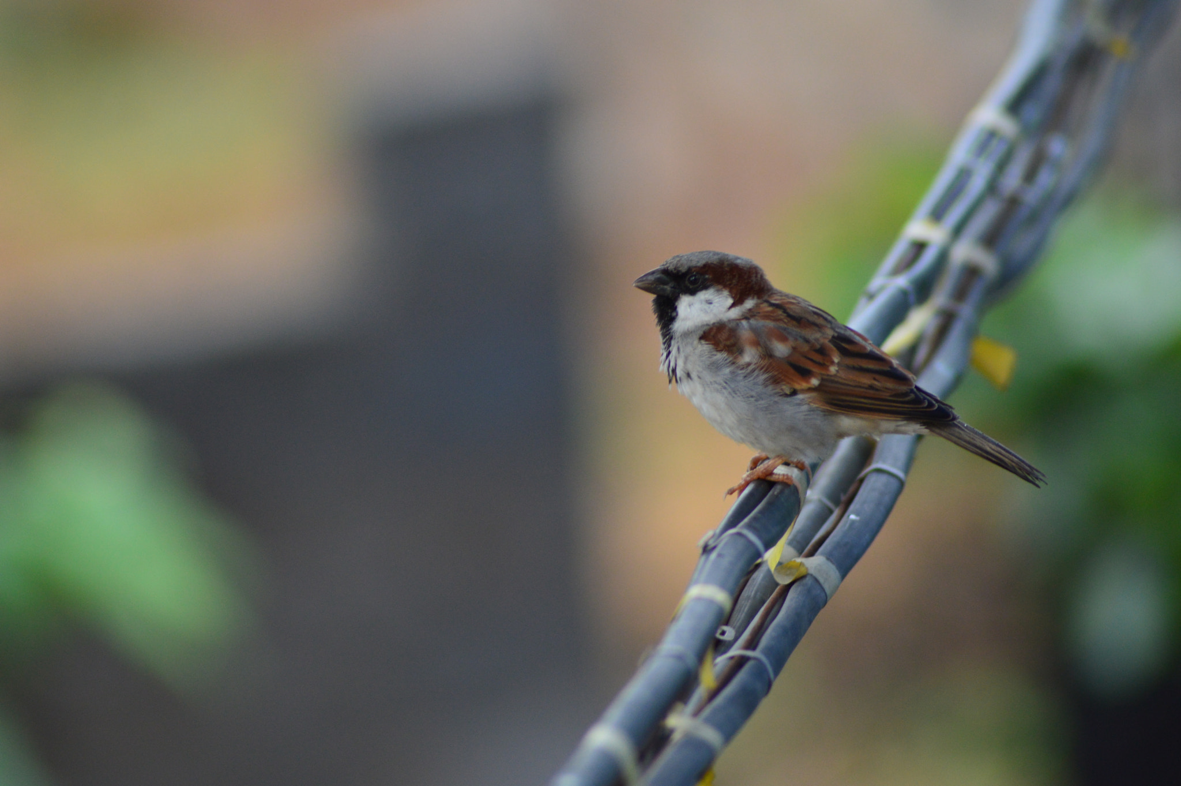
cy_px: 393
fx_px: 14750
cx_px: 590
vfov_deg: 3.1
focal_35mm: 450
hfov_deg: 4.6
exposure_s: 1/125
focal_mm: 300
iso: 800
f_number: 5.6
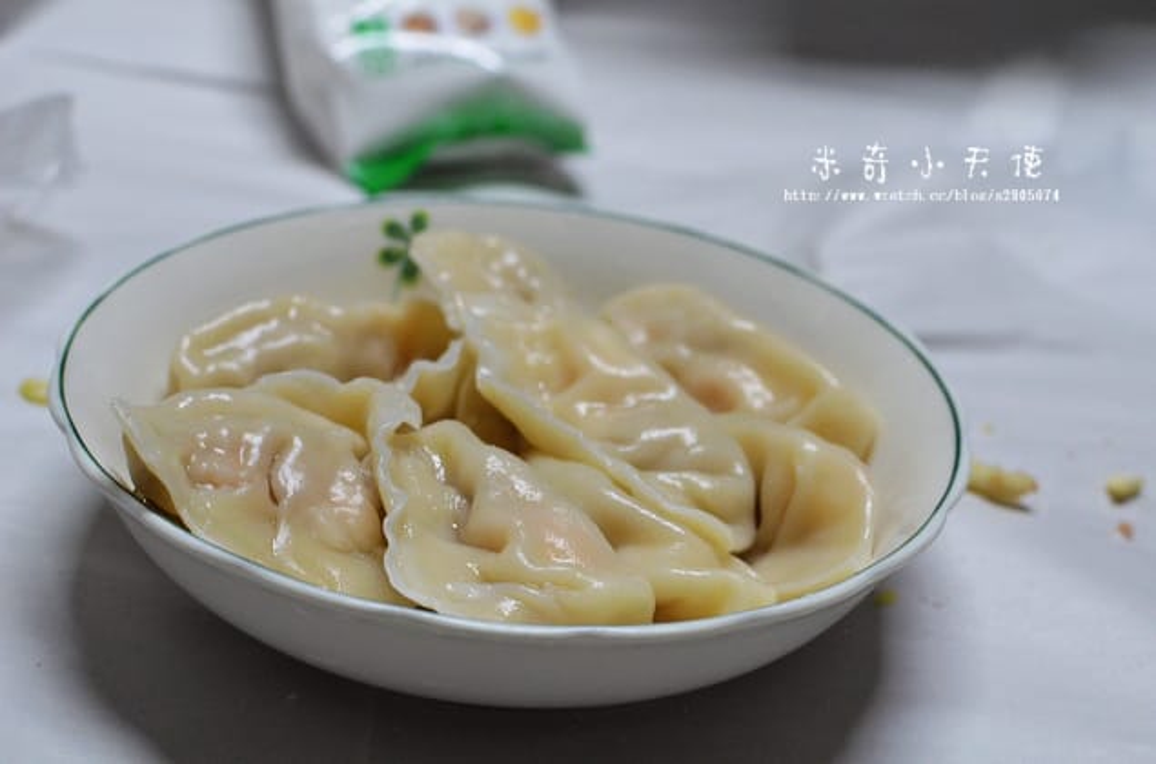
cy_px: 382
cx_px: 578
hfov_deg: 37.9
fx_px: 1682
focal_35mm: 52
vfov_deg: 25.6
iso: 1250
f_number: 5
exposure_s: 1/50
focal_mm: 35
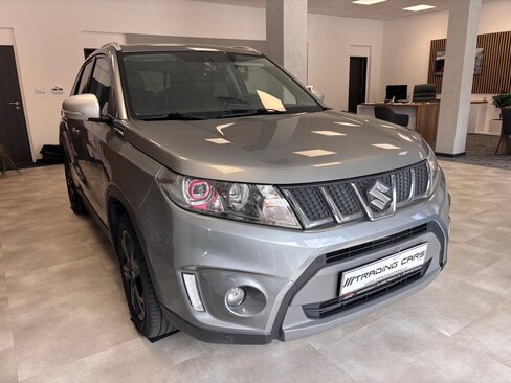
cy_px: 192
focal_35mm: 26
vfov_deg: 53.1
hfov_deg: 67.3
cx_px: 256
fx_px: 384
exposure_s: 1/152
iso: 40
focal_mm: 5.96
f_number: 1.6
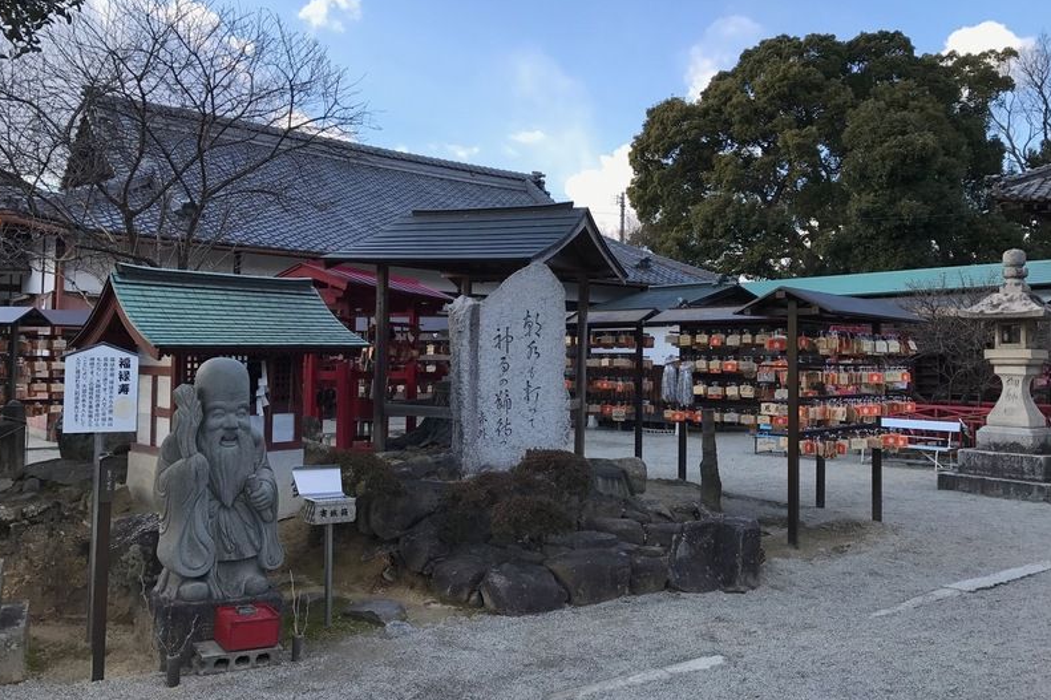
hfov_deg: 61.9
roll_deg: -0.9
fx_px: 876
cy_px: 333
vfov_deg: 43.6
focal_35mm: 30
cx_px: 522
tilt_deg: +2.7
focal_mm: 3.99
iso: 20
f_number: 1.8
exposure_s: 1/665
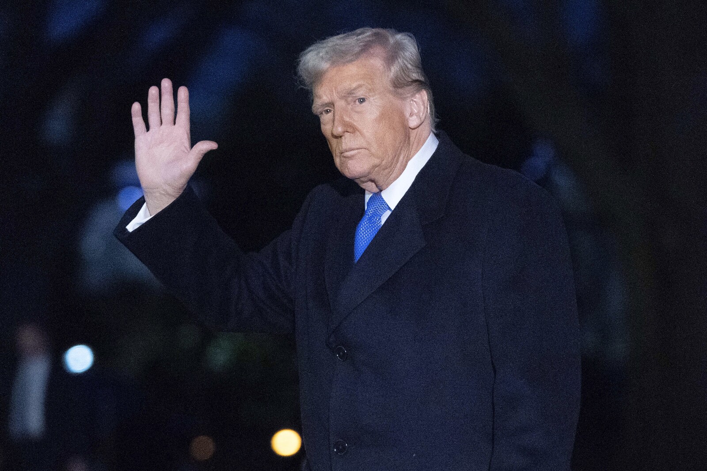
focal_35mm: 136
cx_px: 354
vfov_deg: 10.1
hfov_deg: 15.1
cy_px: 236
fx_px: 2671
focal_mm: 136
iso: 8000
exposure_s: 1/160
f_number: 3.2
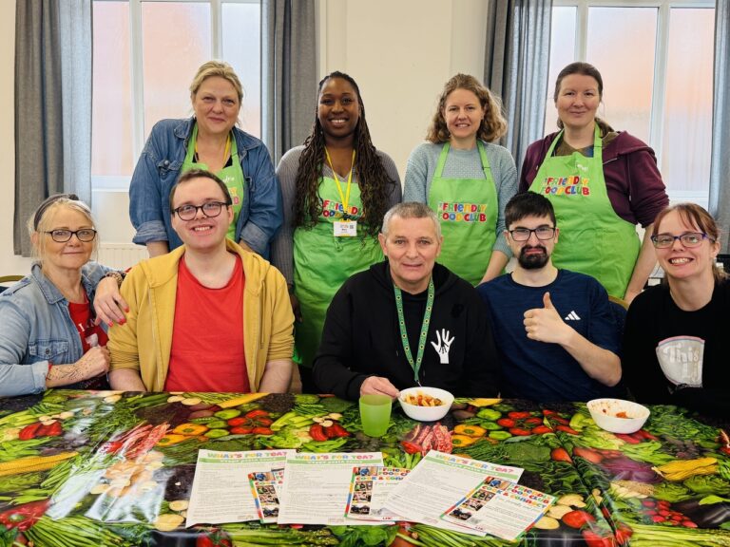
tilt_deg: -6.3
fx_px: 506
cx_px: 365
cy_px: 274
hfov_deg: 71.6
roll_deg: -1.4
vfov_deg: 56.8
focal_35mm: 24
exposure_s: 1/231
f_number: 1.78
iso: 125
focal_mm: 6.76
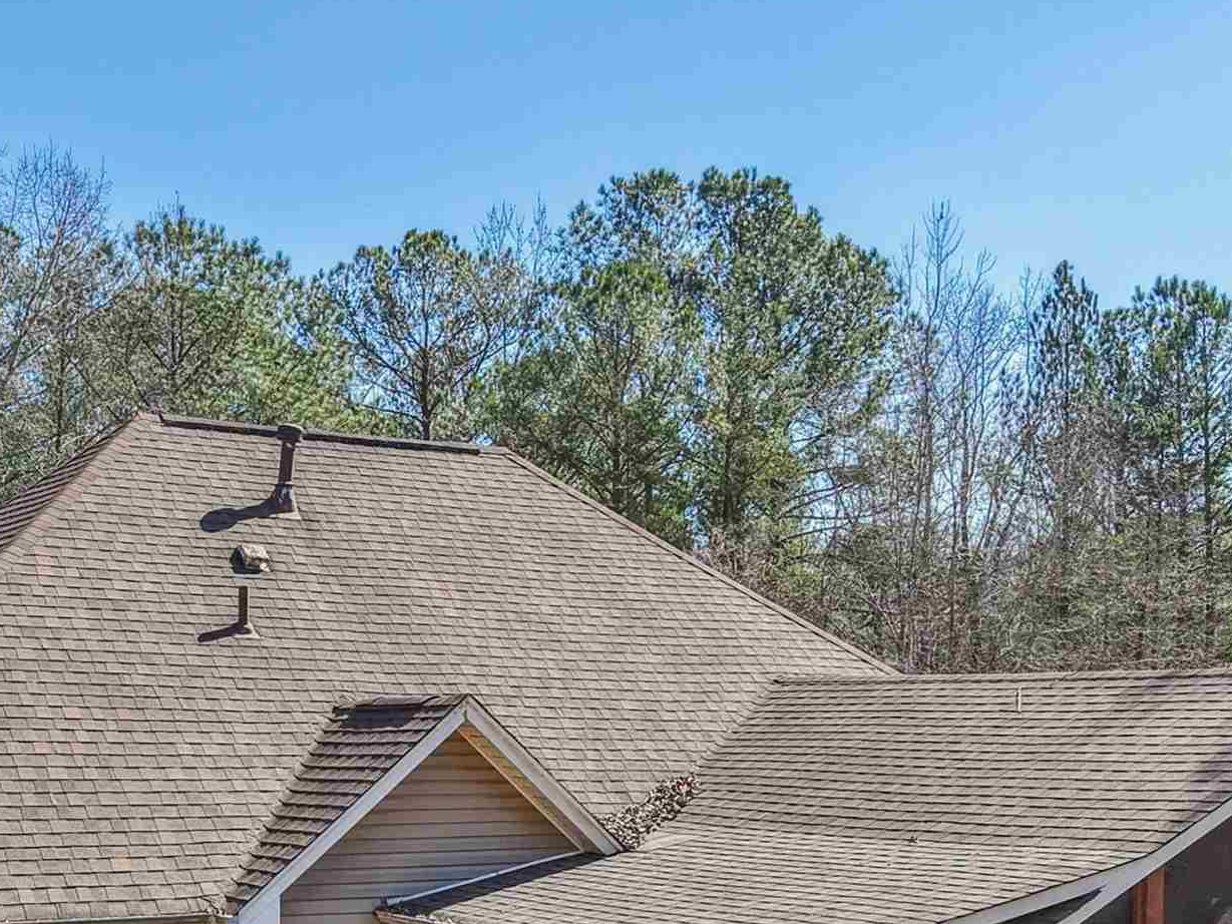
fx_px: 2136
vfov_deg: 22.7
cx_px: 484
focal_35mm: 60
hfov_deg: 32.1
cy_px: 1077
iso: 240
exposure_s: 1/3200
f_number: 1.8
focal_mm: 8.7
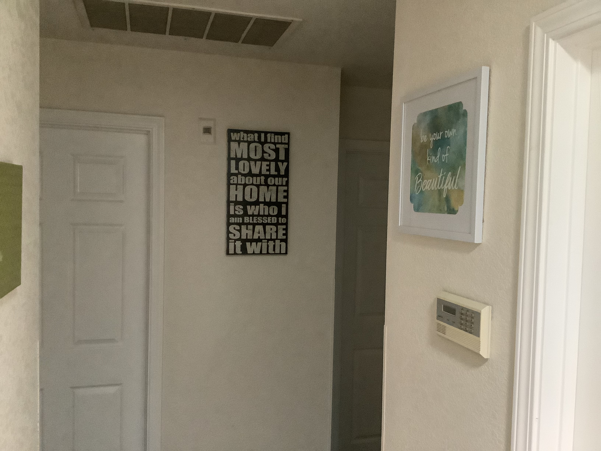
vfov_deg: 45.4
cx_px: 300
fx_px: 538
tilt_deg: -4.5
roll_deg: -0.1
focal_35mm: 31
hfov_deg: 58.4
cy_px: 226
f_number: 2.4
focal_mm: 3.3
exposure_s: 1/30
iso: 800
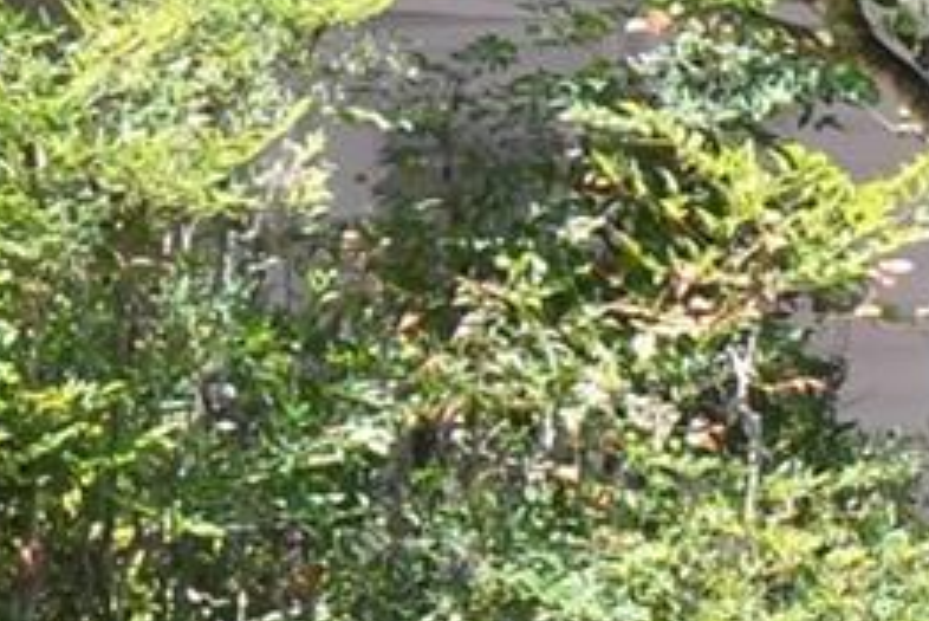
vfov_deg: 5.6
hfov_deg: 7.8
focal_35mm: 244
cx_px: 2273
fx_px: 6300
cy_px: 582
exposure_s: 1/125
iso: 640
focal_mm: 20
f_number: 14
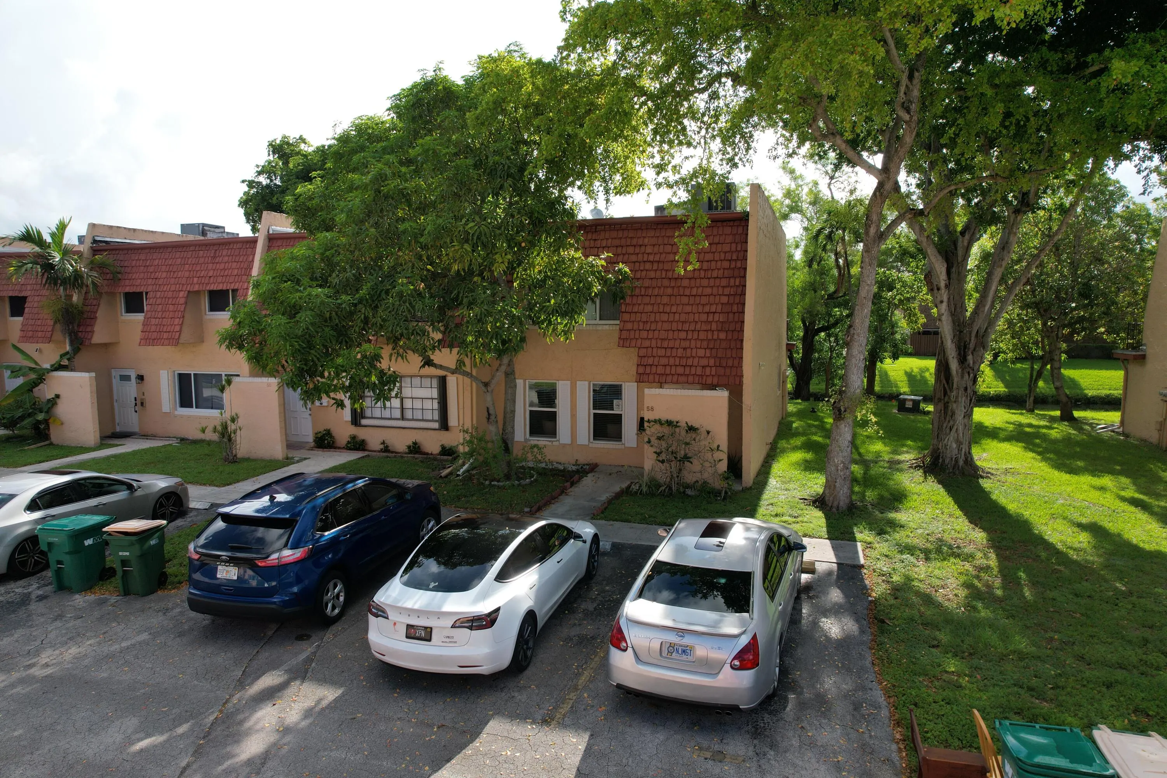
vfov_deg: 57.2
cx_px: 584
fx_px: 713
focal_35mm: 22
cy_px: 389
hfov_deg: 78.6
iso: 100
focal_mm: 8.38
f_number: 2.8
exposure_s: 1/1250
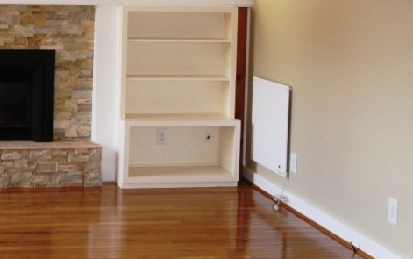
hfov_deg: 26.3
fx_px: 822
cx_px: -23
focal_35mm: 73
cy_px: 53
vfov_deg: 17.7
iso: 640
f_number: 4
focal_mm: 22
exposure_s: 1/60
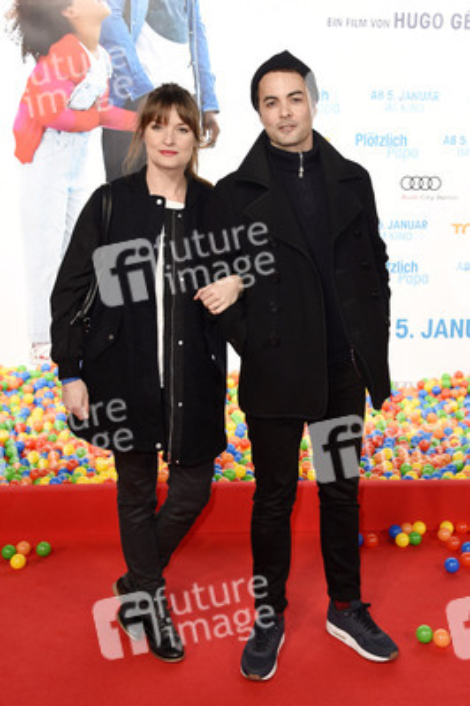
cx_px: 235
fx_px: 785
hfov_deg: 33.3
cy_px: 353
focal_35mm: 40
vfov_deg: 48.5
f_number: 5.6
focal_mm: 40
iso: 500
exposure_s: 1/200
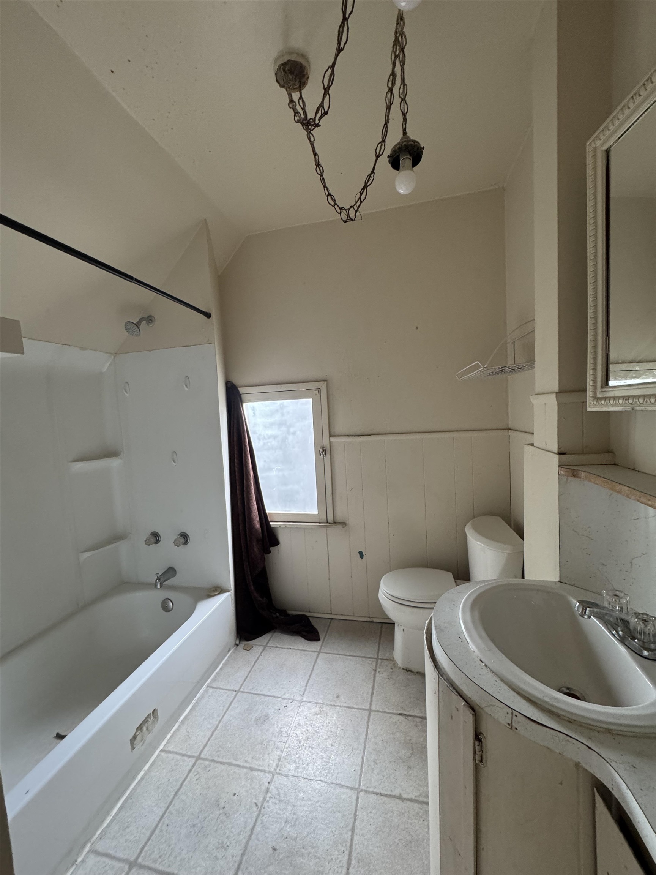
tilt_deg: -3.2
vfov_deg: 102.1
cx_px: 328
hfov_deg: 85.7
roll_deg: +4.0
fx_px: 354
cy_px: 438
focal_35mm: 14
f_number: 2.2
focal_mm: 2.22
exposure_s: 1/60
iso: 320
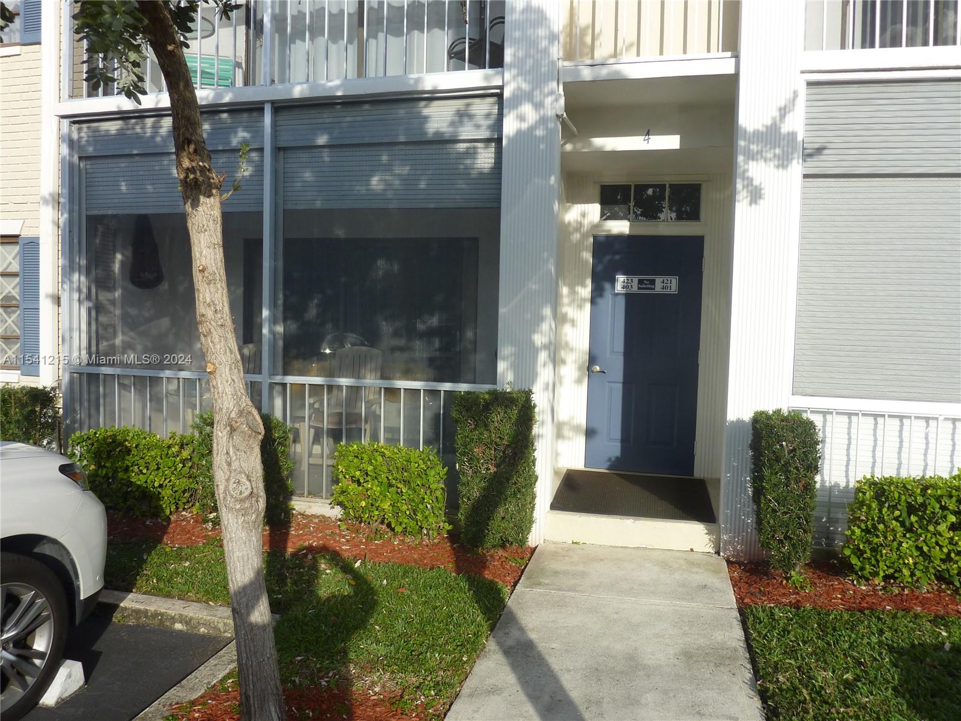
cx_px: 480
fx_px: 694
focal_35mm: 25
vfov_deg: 54.9
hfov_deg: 69.4
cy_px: 360
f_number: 4
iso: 80
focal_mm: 4.1
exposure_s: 1/400
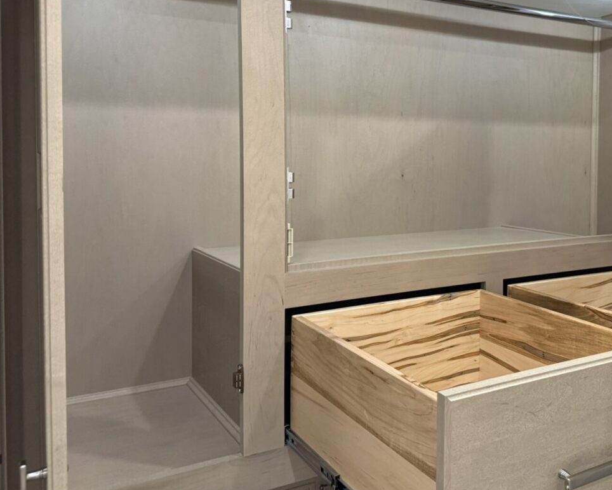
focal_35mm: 35
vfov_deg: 41.9
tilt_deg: -0.8
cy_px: 178
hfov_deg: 50.4
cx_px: 421
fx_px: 634
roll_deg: -0.2
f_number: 1.78
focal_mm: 6.76
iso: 320
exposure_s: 1/60
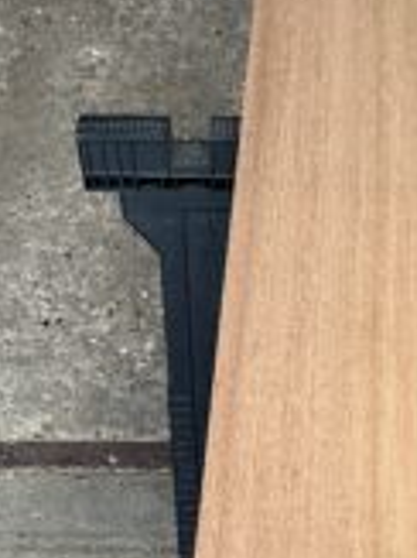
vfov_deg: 19.5
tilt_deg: -56.5
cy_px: 666
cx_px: 396
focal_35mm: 95
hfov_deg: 15.3
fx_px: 1528
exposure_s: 1/174
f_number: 1.8
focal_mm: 3
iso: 20
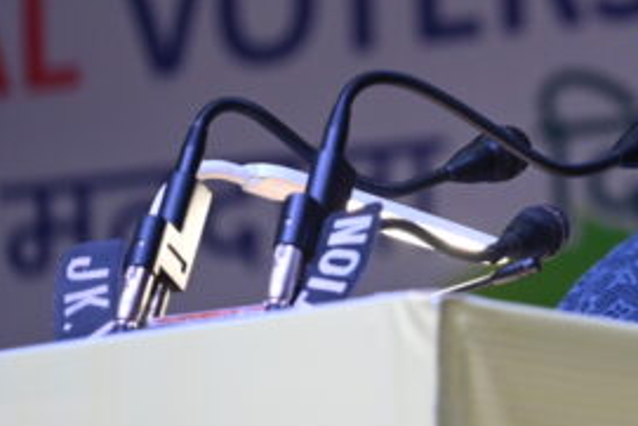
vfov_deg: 4.4
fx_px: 5497
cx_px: 804
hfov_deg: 6.6
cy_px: 69
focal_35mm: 310
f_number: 4
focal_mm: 120
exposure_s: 1/125
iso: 1400
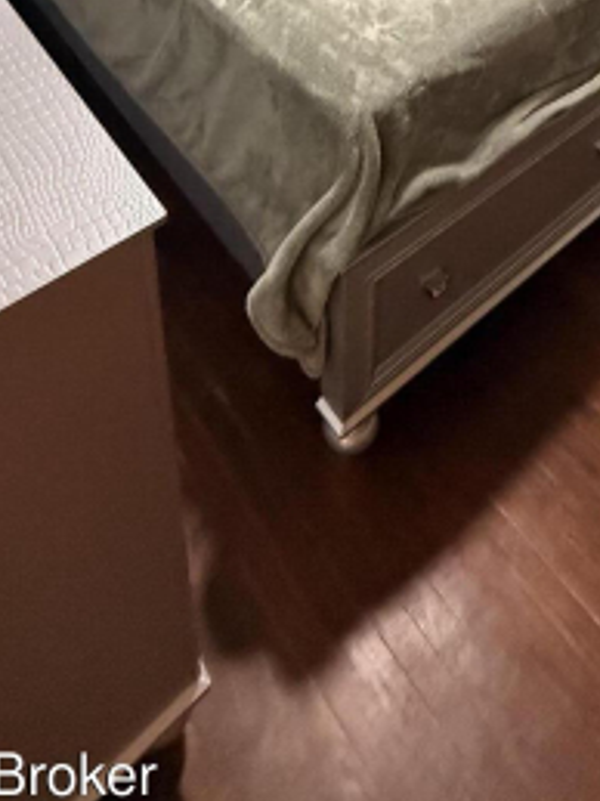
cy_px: -162
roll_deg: -1.7
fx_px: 833
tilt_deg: -23.9
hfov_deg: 39.3
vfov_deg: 38.1
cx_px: 387
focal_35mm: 36
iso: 800
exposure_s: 1/60
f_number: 2.2
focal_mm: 2.22
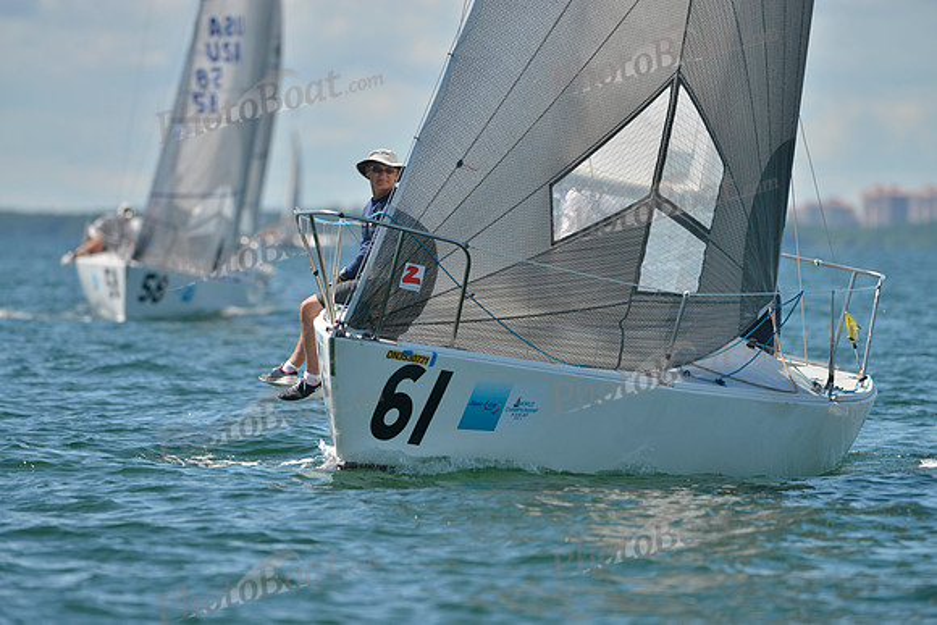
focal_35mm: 400
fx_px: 10413
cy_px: 312
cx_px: 468
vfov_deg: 3.4
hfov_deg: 5.2
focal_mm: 400
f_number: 5
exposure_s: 1/1250
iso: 200
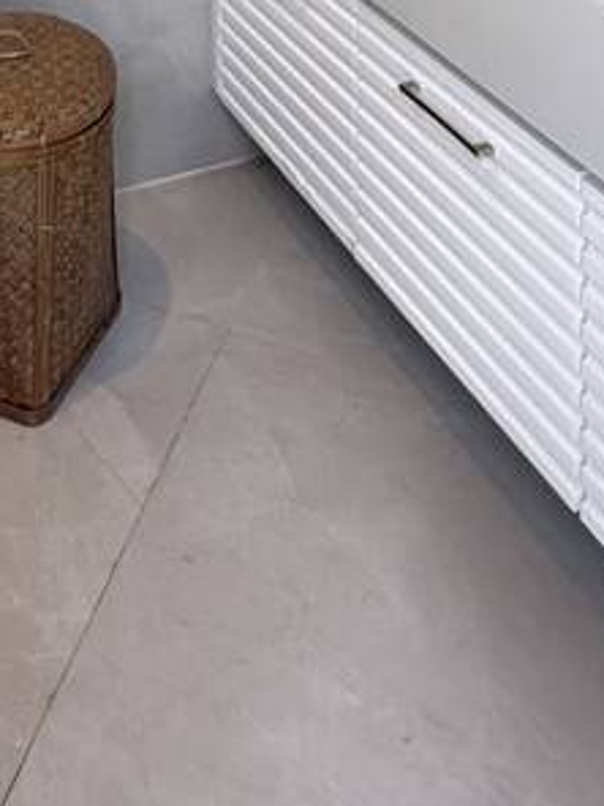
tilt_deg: -1.1
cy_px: -493
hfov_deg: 28.1
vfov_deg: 25.0
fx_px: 1187
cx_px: 136
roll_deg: -0.5
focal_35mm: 51
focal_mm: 2.22
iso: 80
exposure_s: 1/120
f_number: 2.2
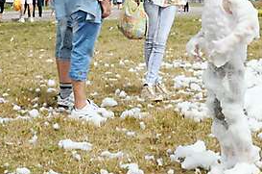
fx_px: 814
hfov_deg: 18.3
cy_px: 2
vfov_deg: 12.1
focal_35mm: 112
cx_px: 152
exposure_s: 1/250
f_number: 32
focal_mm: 34
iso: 2500
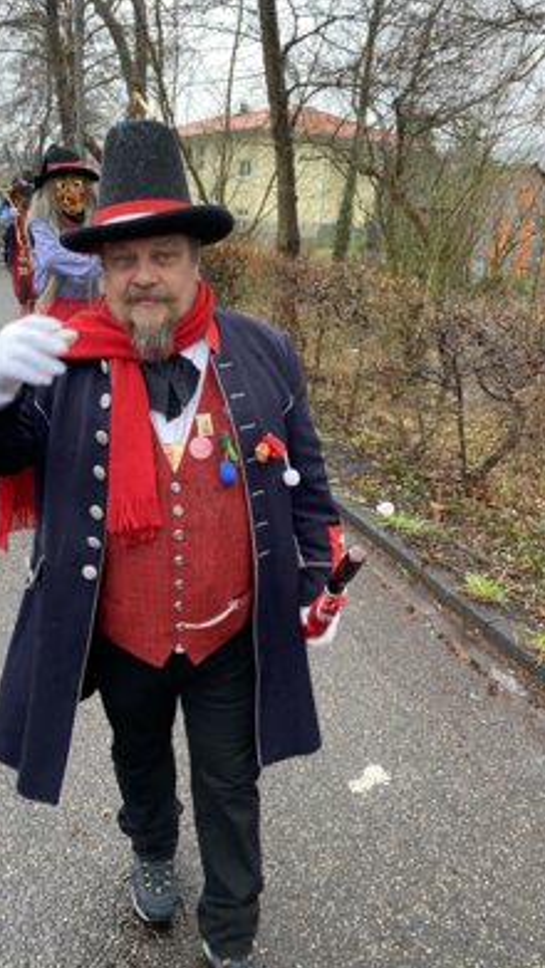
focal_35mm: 29
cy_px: 475
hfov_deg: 39.9
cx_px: 206
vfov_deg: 66.1
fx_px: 745
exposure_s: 1/121
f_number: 1.8
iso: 100
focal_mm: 4.25
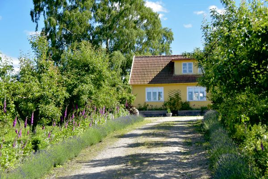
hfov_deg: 36.9
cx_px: 134
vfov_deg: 25.1
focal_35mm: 54
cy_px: 90
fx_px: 402
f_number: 5
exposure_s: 1/1600
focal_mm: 36
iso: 500
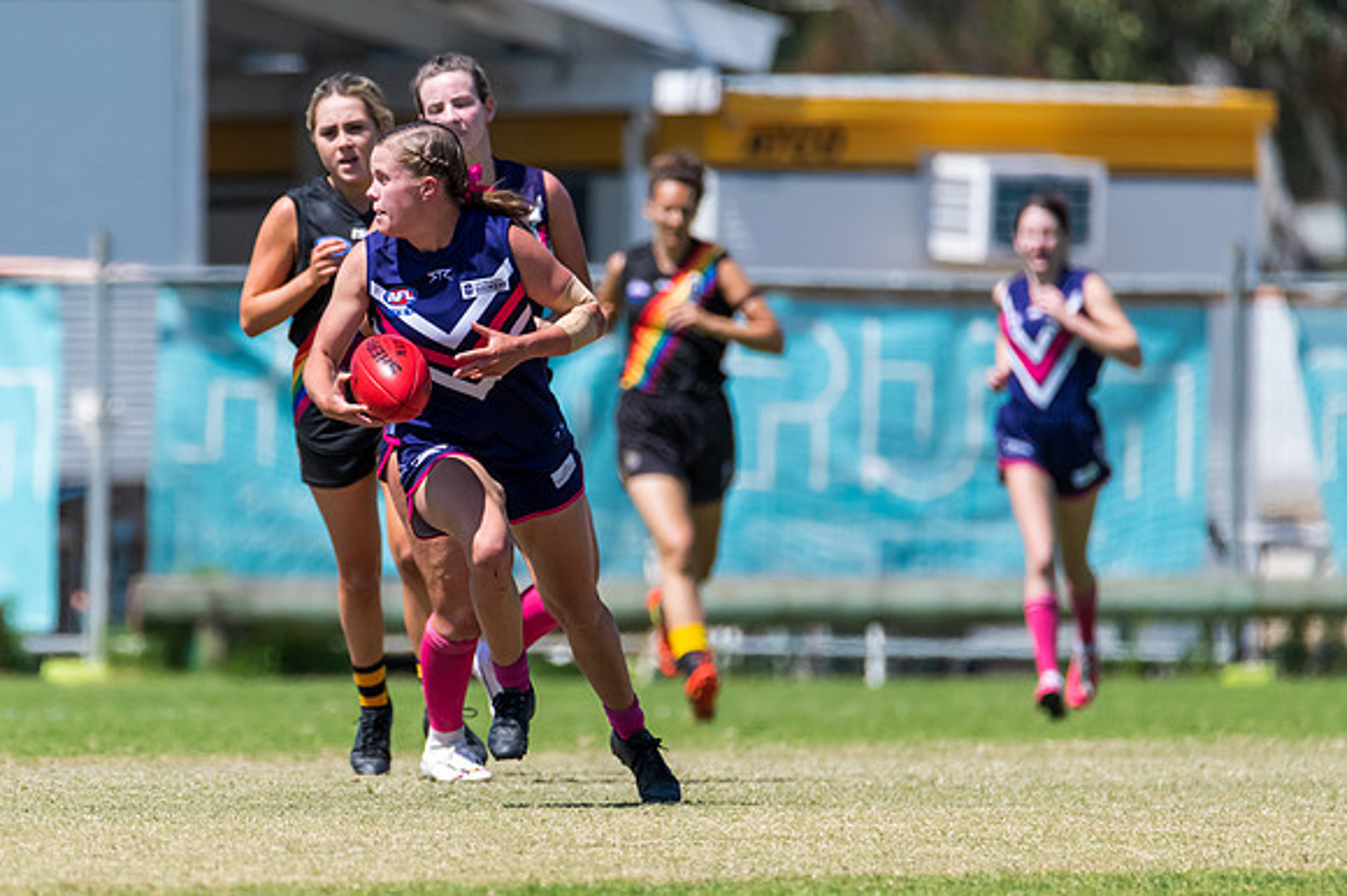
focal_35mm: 840
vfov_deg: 1.6
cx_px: 464
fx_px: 31422
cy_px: 470
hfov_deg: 2.5
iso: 800
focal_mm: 600
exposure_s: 1/3200
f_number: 6.3
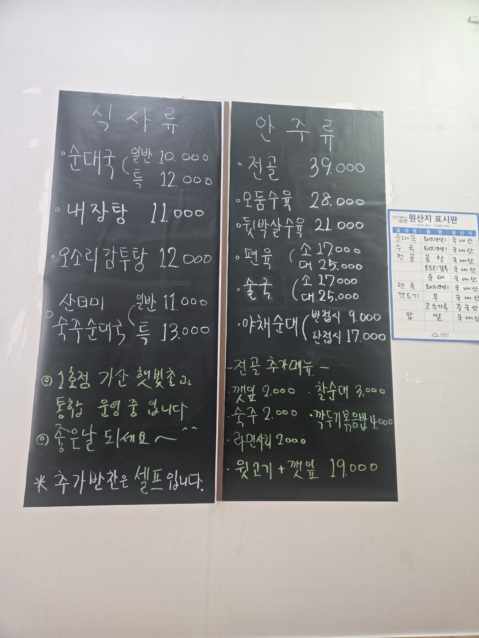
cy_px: 319
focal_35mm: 23
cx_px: 240
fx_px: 424
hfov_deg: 58.9
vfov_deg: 73.9
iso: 250
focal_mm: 5.4
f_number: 1.8
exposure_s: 1/120
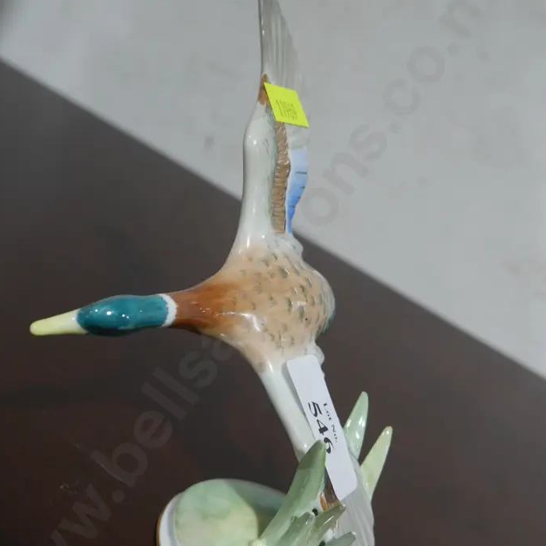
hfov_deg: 32.2
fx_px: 946
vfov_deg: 32.2
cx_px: 248
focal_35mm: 53
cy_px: 301
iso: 500
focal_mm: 20
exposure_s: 1/60
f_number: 4.5
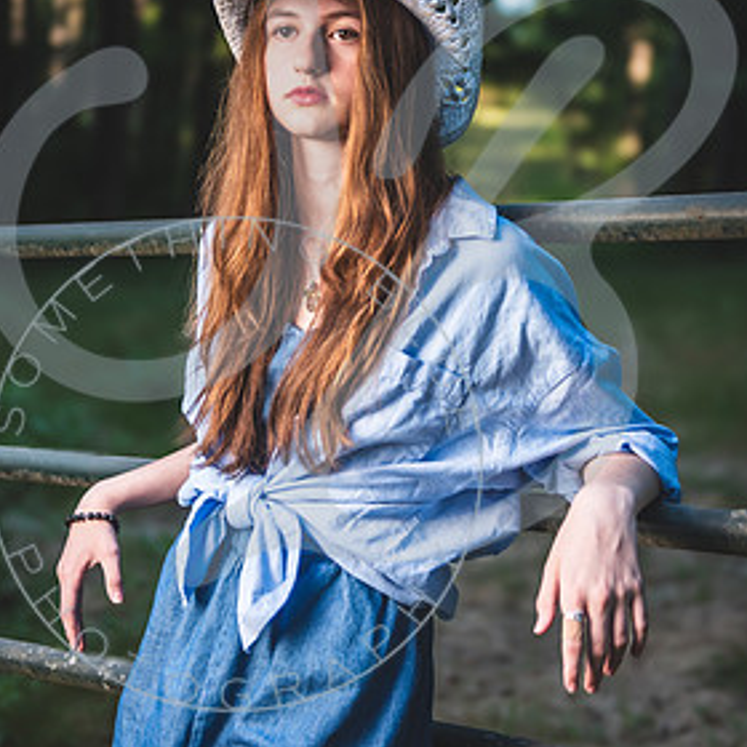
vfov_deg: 24.2
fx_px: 1733
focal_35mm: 71
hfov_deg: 24.3
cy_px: 261
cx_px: 355
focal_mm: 52
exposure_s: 1/320
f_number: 2.8
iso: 100
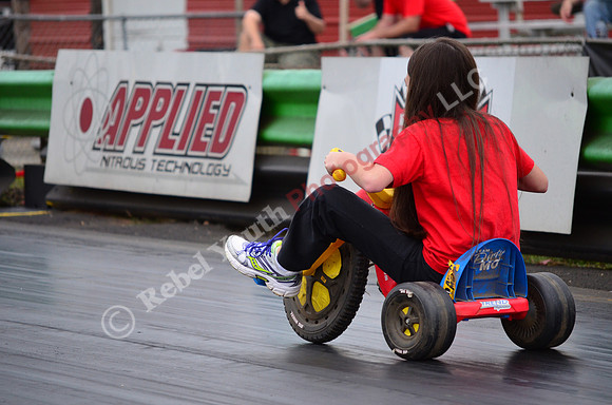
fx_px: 4198
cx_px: 306
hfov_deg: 8.3
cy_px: 202
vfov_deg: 5.5
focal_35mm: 248
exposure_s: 1/2000
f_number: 5.6
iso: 1000
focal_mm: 165
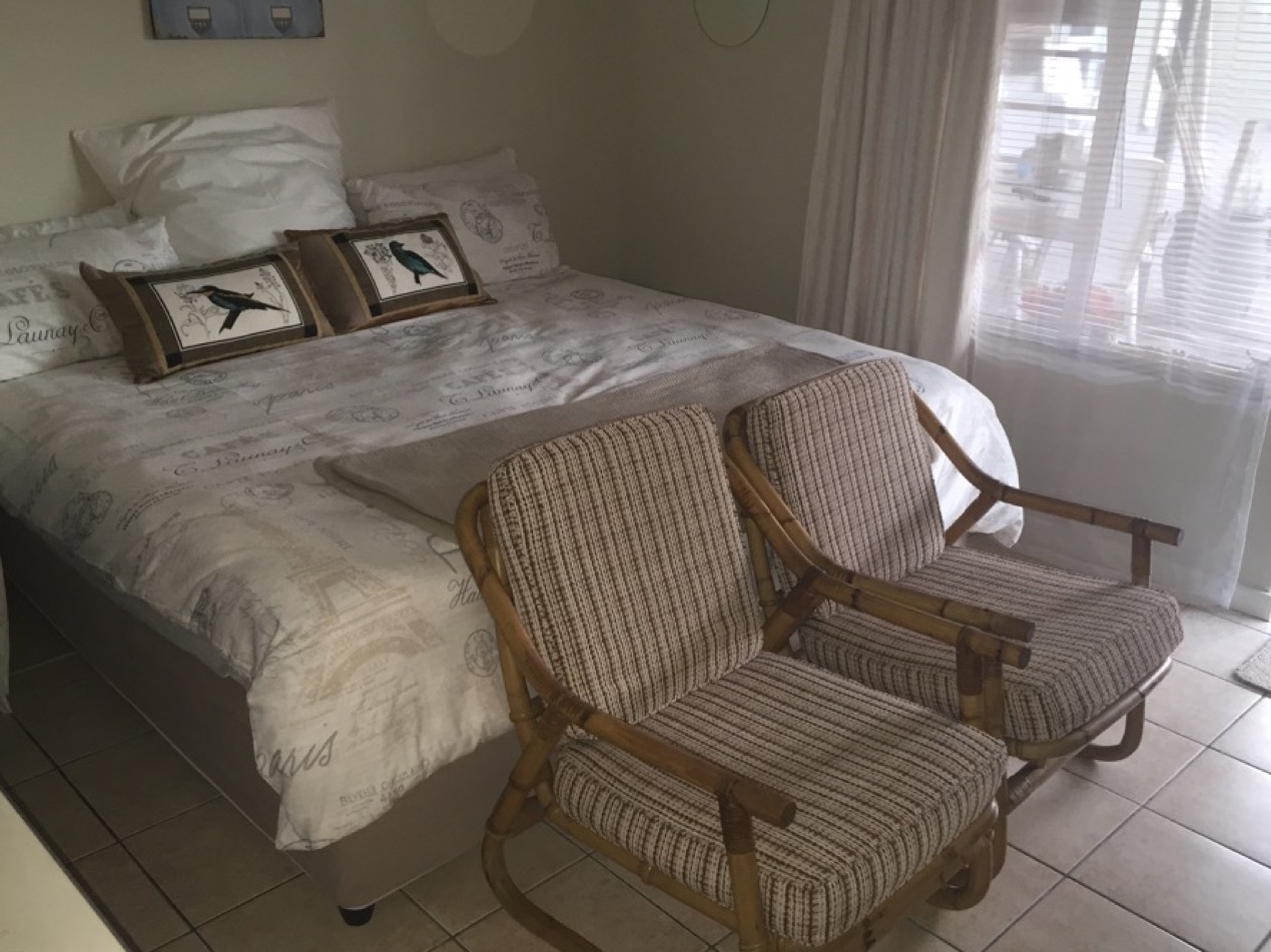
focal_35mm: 32
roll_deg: -1.1
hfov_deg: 56.8
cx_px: 614
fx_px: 1175
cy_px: 501
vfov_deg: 44.1
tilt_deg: -22.6
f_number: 2.2
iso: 125
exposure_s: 1/16
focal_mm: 4.15
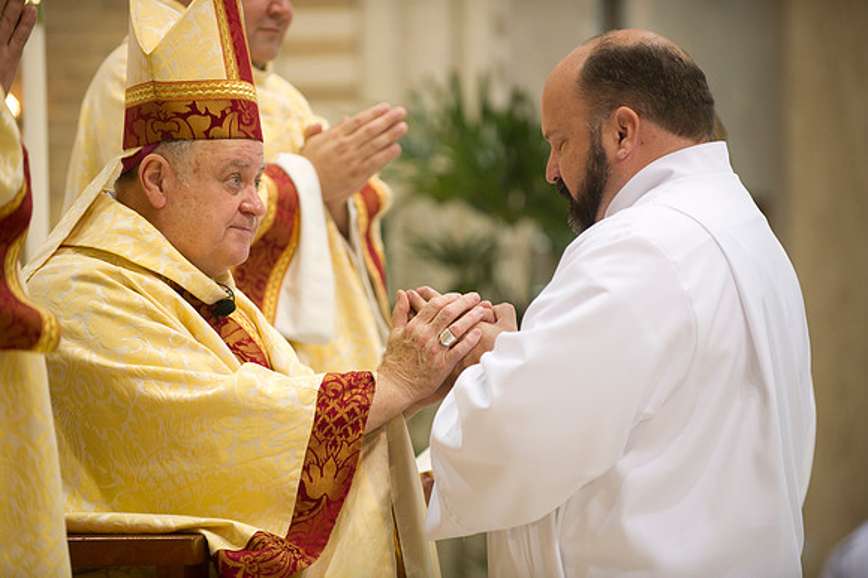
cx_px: 434
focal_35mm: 170
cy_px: 289
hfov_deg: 12.1
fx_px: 4096
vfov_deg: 8.1
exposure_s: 1/100
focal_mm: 170
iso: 2000
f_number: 2.8
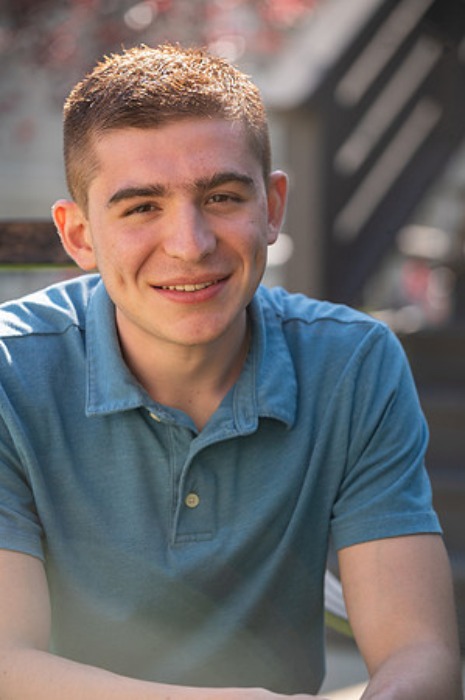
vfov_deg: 14.7
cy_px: 350
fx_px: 2719
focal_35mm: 140
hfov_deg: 9.8
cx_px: 232
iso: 250
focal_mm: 140
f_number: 4
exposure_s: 1/320
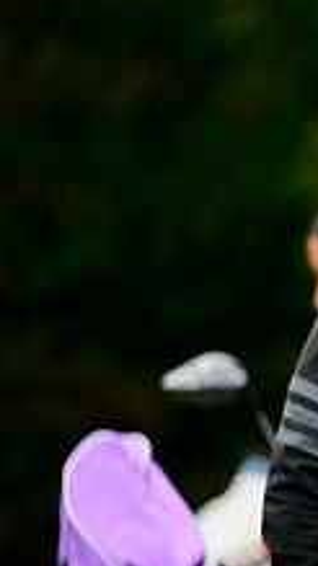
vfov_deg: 3.9
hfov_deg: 2.2
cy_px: 353
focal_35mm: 554
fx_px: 8314
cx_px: 747
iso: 2000
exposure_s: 1/2500
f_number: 2.8
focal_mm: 200
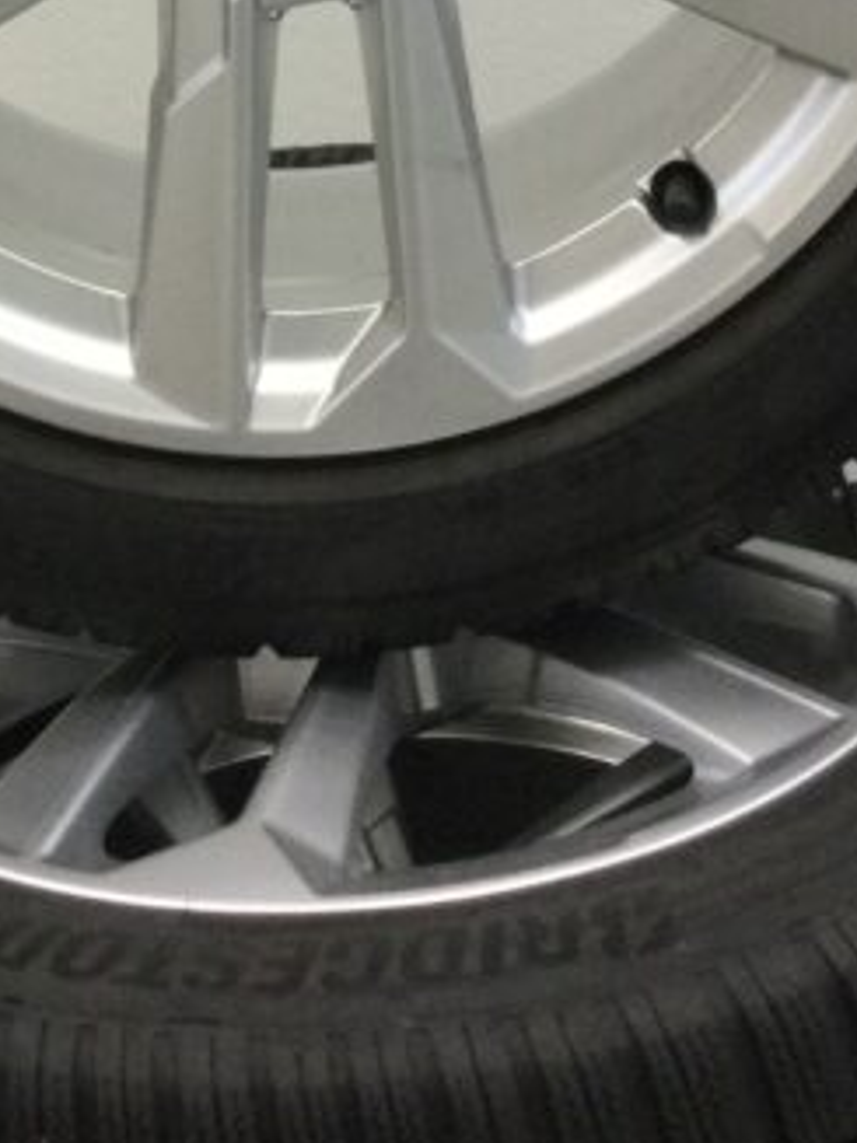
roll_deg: +4.3
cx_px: 322
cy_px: -510
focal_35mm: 97
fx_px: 3204
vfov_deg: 18.3
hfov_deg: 15.2
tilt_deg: -13.3
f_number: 2.4
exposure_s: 1/33
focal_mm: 3.3
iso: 125
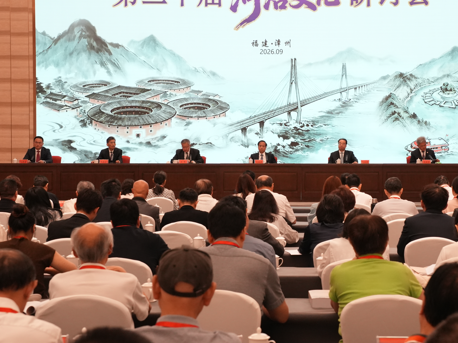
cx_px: 286
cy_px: 162
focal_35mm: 76
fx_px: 1005
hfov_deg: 25.6
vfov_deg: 19.4
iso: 3200
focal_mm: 45
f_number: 6.3
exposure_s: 1/200
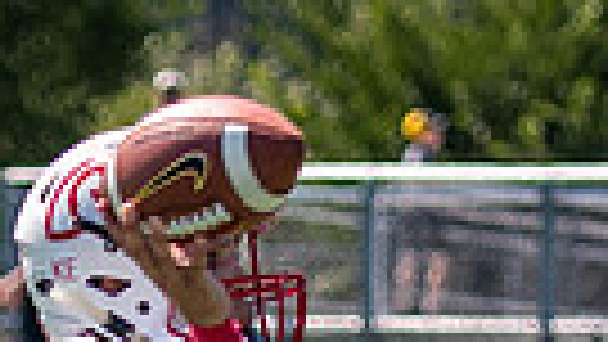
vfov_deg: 1.4
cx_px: 104
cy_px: 866
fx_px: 14125
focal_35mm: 876
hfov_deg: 2.5
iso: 160
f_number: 2.8
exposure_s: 1/2000
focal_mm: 95
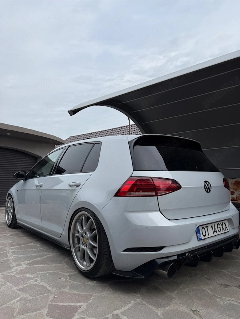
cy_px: 160
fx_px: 222
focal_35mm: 24
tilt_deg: +5.2
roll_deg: +0.2
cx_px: 120
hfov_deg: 56.8
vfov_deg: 71.6
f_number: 1.78
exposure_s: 1/3279
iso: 80
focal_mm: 6.76
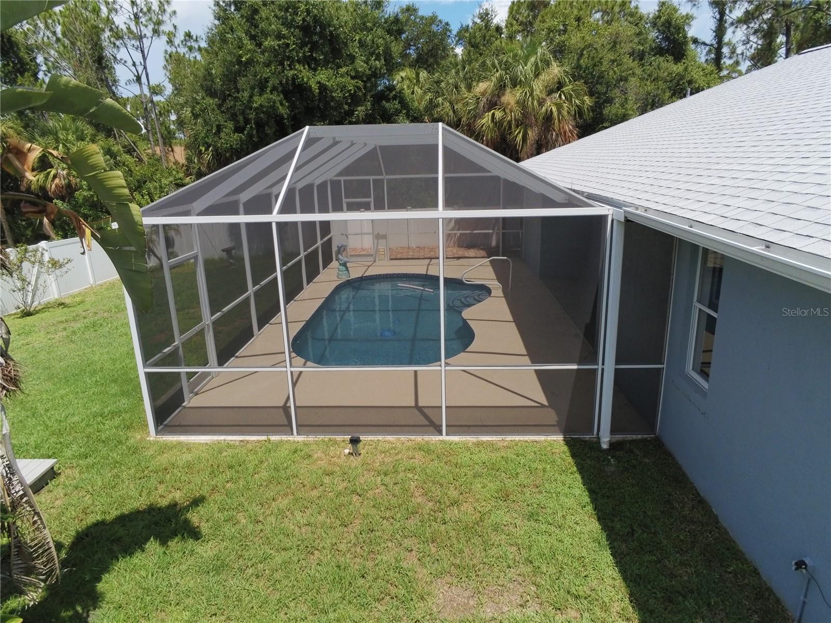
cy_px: 312
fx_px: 552
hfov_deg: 73.9
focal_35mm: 23
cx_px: 416
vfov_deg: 58.9
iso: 100
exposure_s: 1/1245
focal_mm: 4
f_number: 2.4
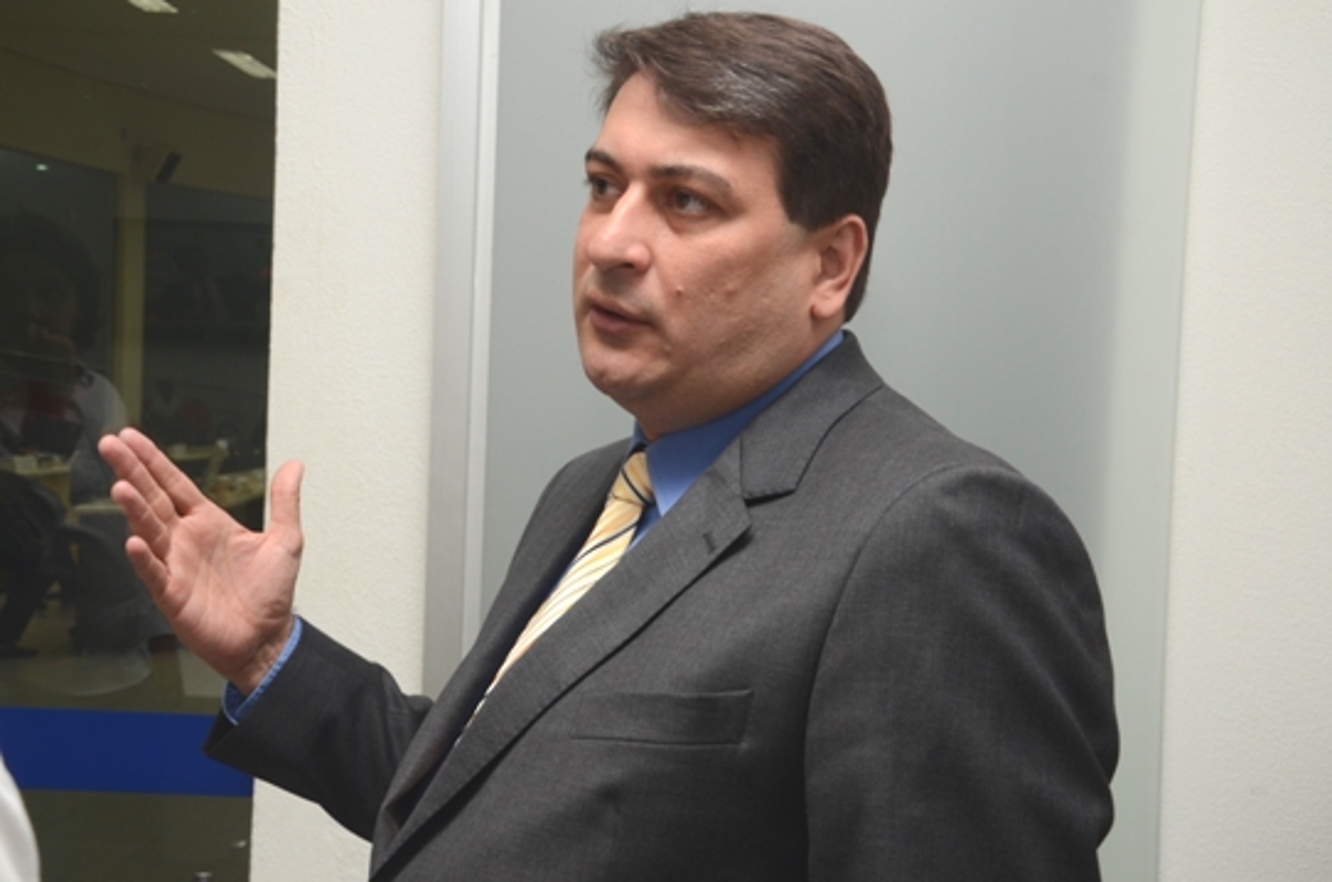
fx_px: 1772
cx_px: 666
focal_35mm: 48
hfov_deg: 41.2
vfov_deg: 28.0
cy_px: 441
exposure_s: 1/60
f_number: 5.6
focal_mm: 32
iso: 500
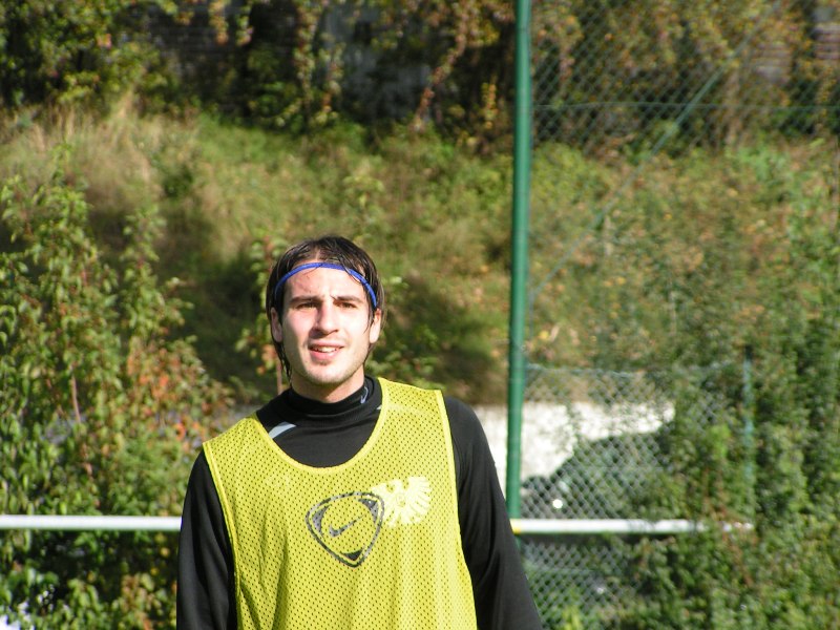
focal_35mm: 271
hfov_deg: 7.3
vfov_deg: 5.5
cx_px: 420
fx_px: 6576
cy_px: 315
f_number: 4.5
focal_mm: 41.4
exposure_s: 1/400
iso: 50
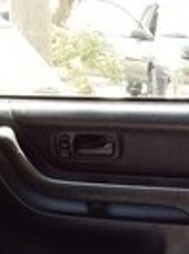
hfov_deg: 12.7
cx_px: 61
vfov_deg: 15.6
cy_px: 390
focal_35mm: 116
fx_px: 849
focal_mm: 3.3
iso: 40
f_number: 2.2
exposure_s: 1/50
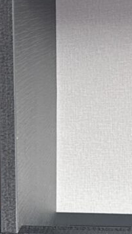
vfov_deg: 14.1
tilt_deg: +1.3
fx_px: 933
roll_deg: +0.6
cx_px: 39
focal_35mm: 150
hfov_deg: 8.1
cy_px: 3
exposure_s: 1/121
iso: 200
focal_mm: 6.86
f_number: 1.78
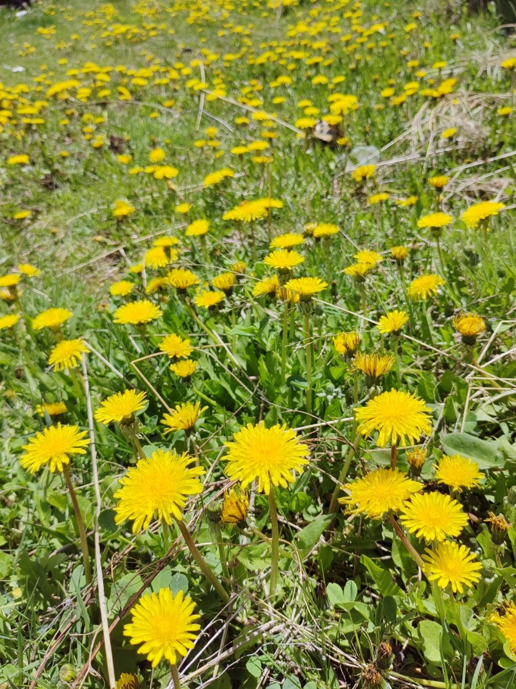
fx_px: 537
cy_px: 344
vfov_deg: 65.3
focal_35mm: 27
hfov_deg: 51.3
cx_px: 258
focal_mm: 5.52
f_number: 1.9
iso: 50
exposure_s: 1/5376
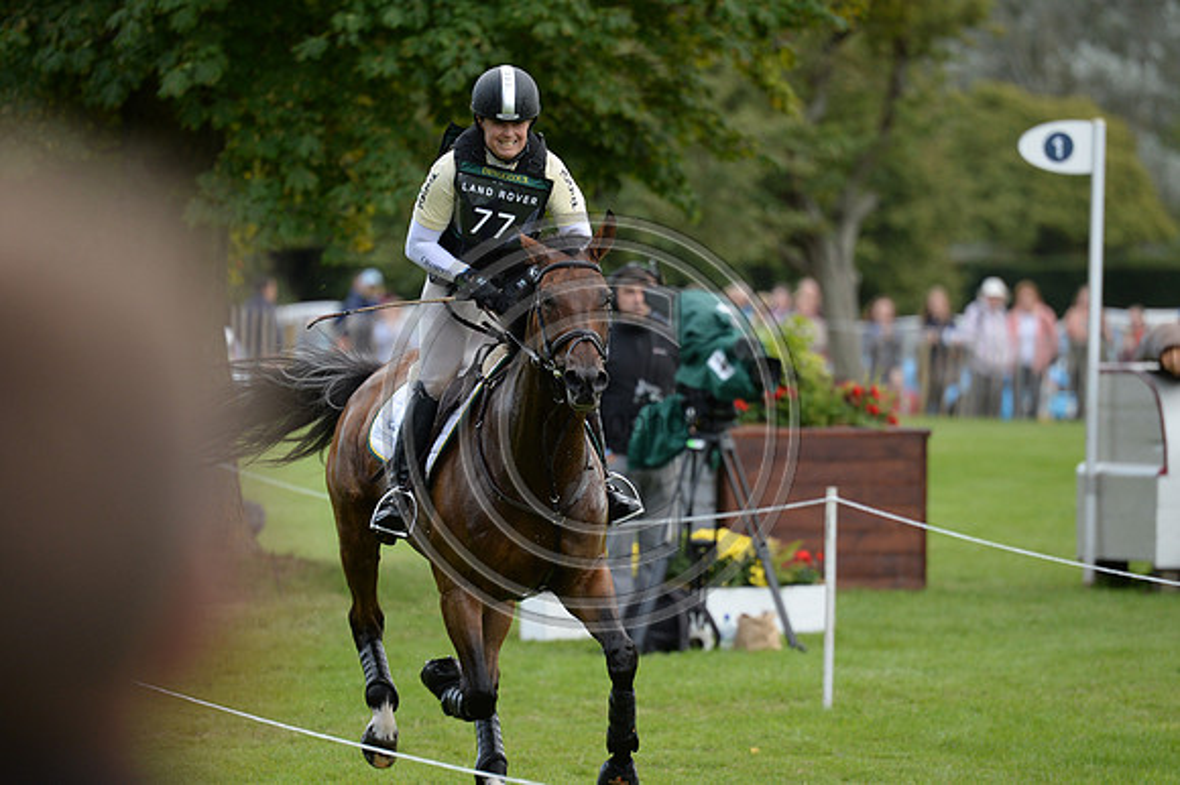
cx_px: 590
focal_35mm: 400
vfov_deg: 3.4
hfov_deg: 5.2
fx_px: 13103
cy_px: 392
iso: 1000
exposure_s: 1/800
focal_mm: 400
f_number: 5.6
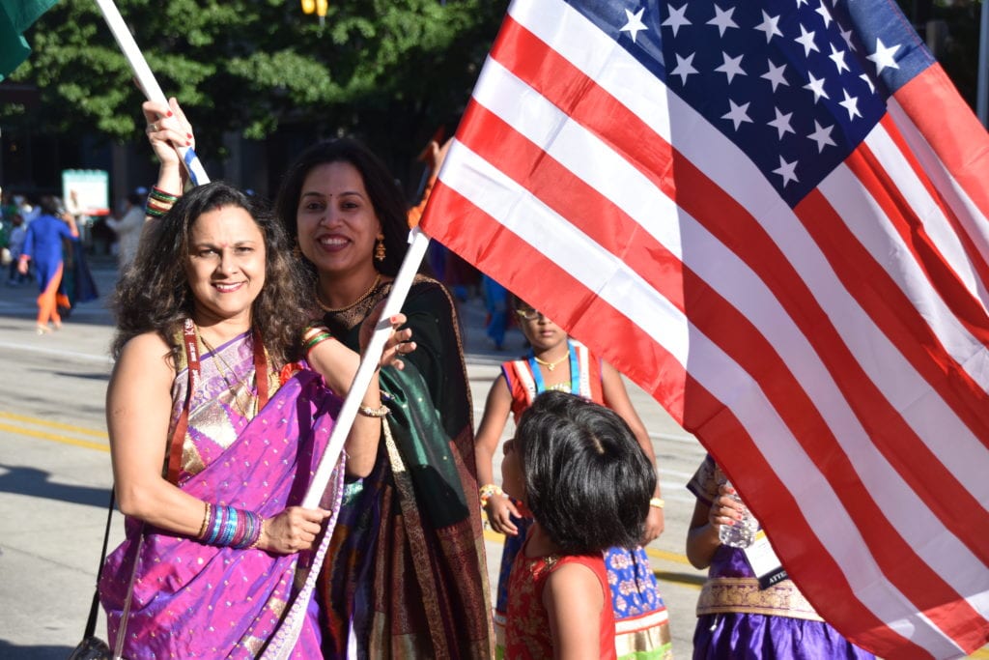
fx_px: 2555
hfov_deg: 21.9
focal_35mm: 93
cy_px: 330
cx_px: 494
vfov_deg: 14.7
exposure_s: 1/500
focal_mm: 62
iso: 200
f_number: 5.6
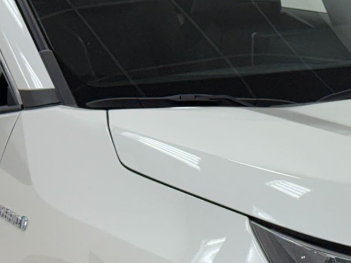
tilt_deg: -16.5
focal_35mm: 150
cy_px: 379
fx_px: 1522
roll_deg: +2.5
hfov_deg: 12.5
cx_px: 522
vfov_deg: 9.6
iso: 80
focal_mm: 6.76
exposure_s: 1/157
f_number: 1.78
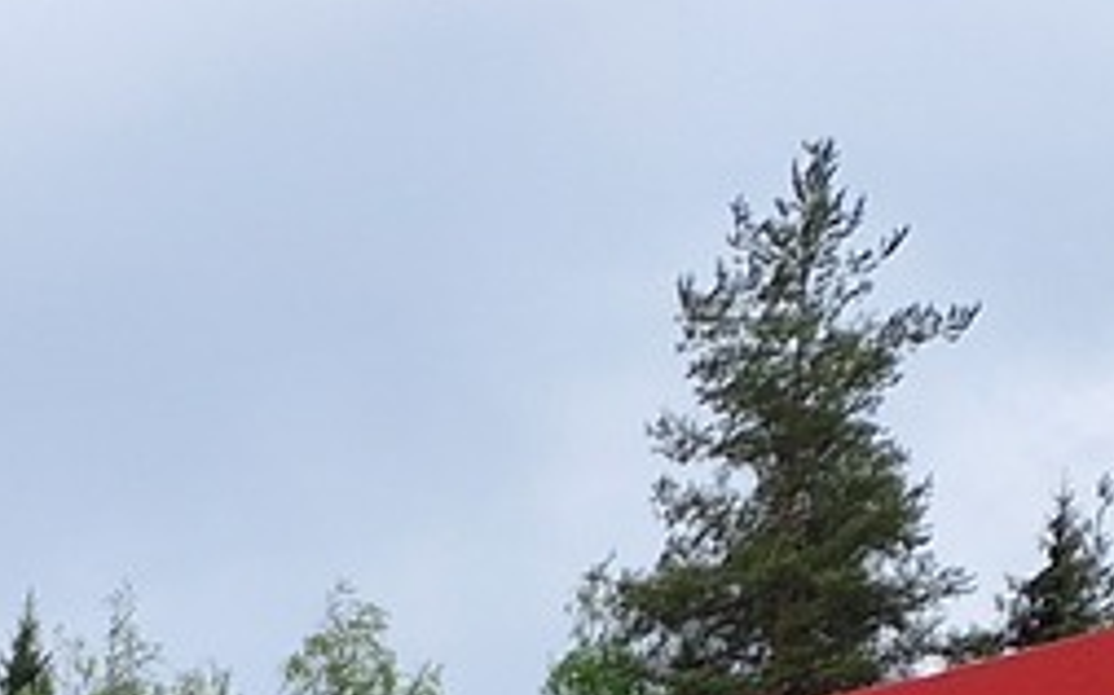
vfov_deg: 7.7
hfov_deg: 13.4
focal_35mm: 139
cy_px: 2336
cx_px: -942
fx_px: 4219
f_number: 1.8
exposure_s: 1/784
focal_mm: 5.4
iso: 50
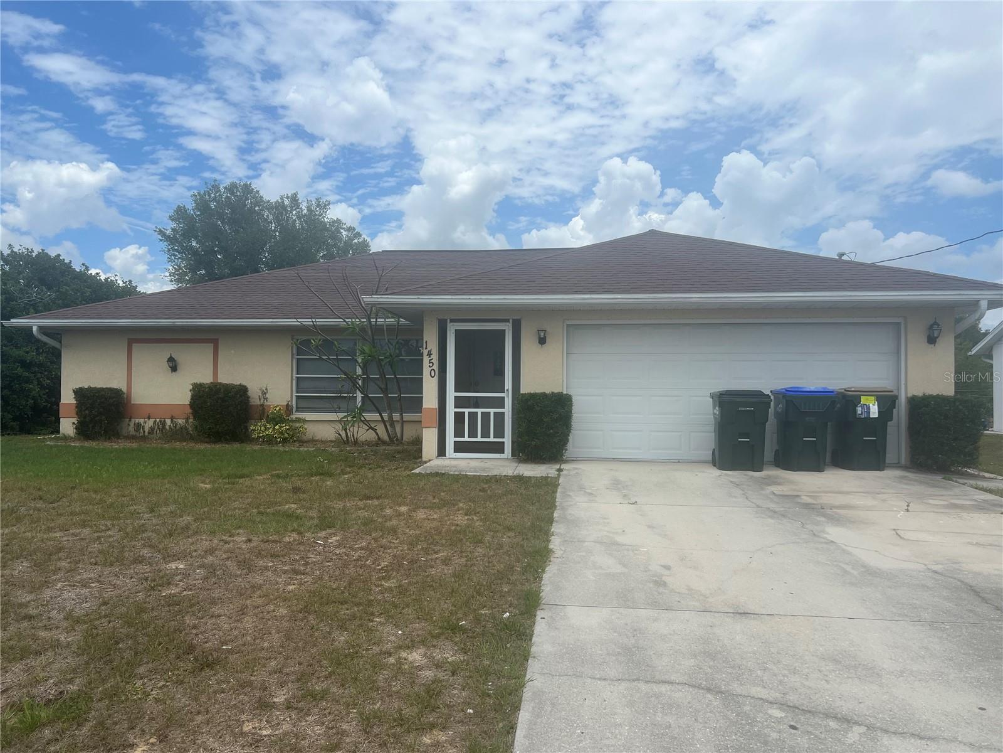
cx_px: 502
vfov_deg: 53.1
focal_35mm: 26
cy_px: 376
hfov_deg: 67.3
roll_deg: -0.5
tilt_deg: +2.3
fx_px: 753
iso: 50
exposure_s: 1/6579
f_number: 1.5
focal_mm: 5.7
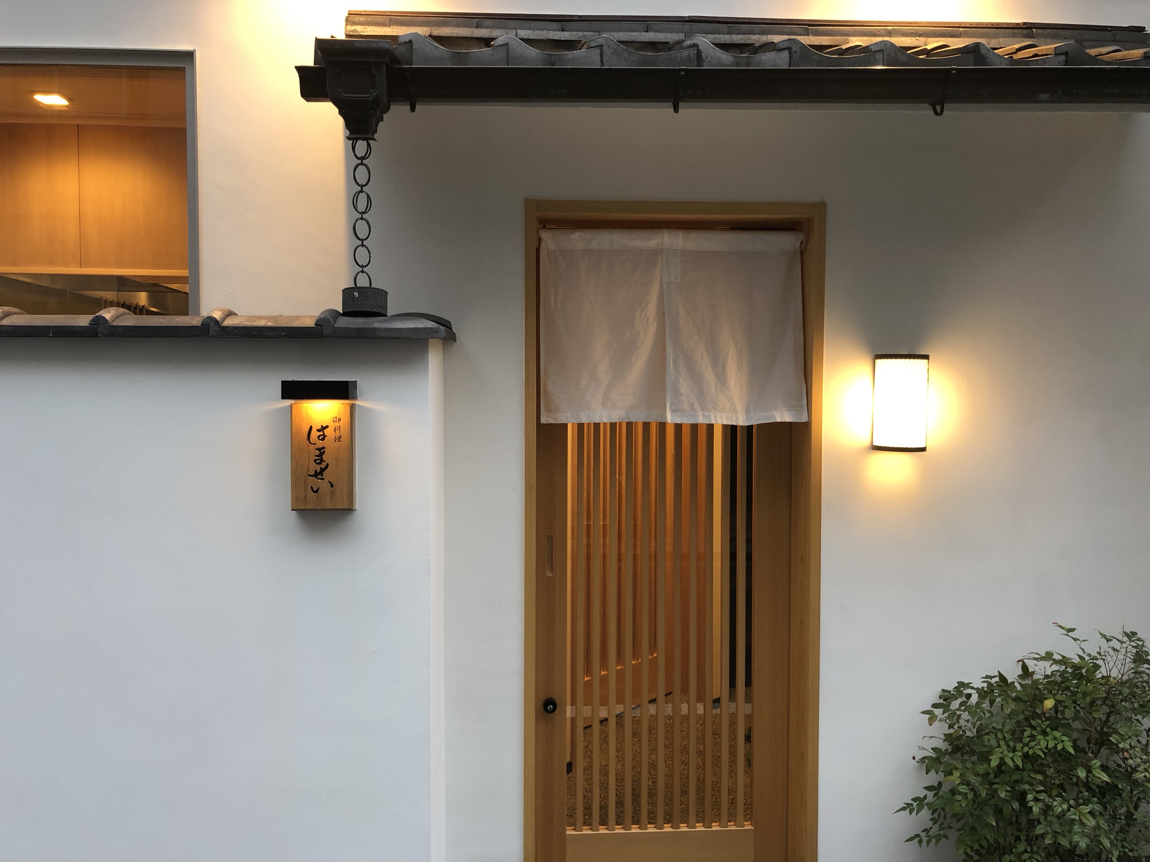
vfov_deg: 49.7
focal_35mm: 28
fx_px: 930
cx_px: 575
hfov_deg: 63.4
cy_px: 431
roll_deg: -0.1
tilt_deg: -1.2
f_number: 1.8
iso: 40
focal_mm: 4
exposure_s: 1/20
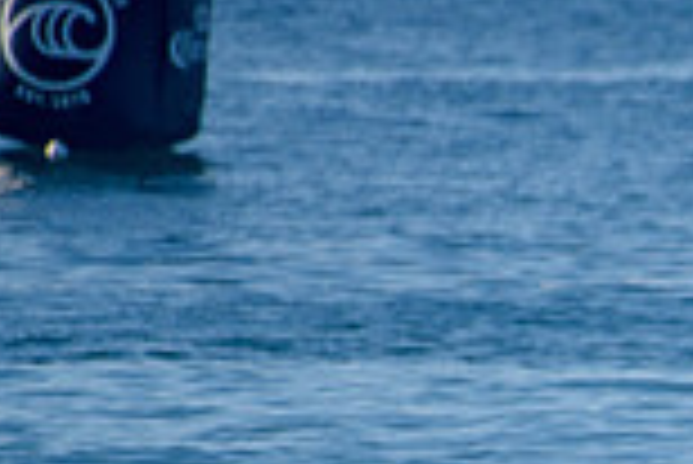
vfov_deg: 0.7
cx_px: 1125
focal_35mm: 1879
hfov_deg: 1.1
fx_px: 36204
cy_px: 687
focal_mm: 500
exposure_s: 1/1600
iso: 125
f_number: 5.6
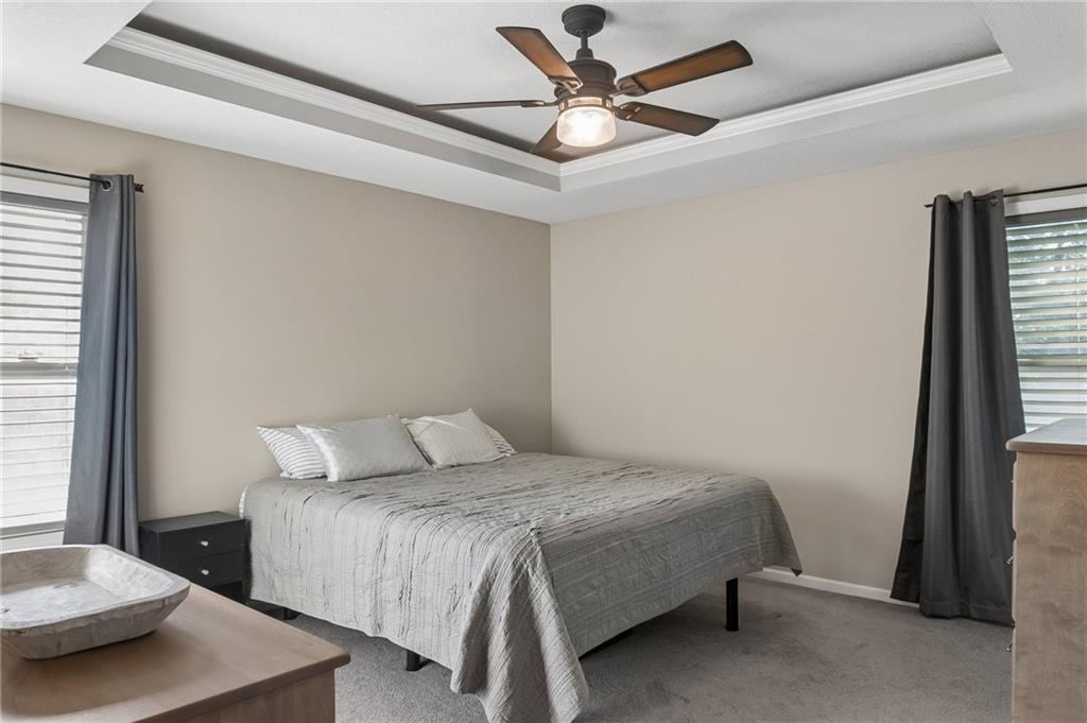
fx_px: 724
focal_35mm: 24
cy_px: 362
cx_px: 544
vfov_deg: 53.1
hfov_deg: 73.8
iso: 500
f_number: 6.3
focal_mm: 16
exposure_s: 1/40
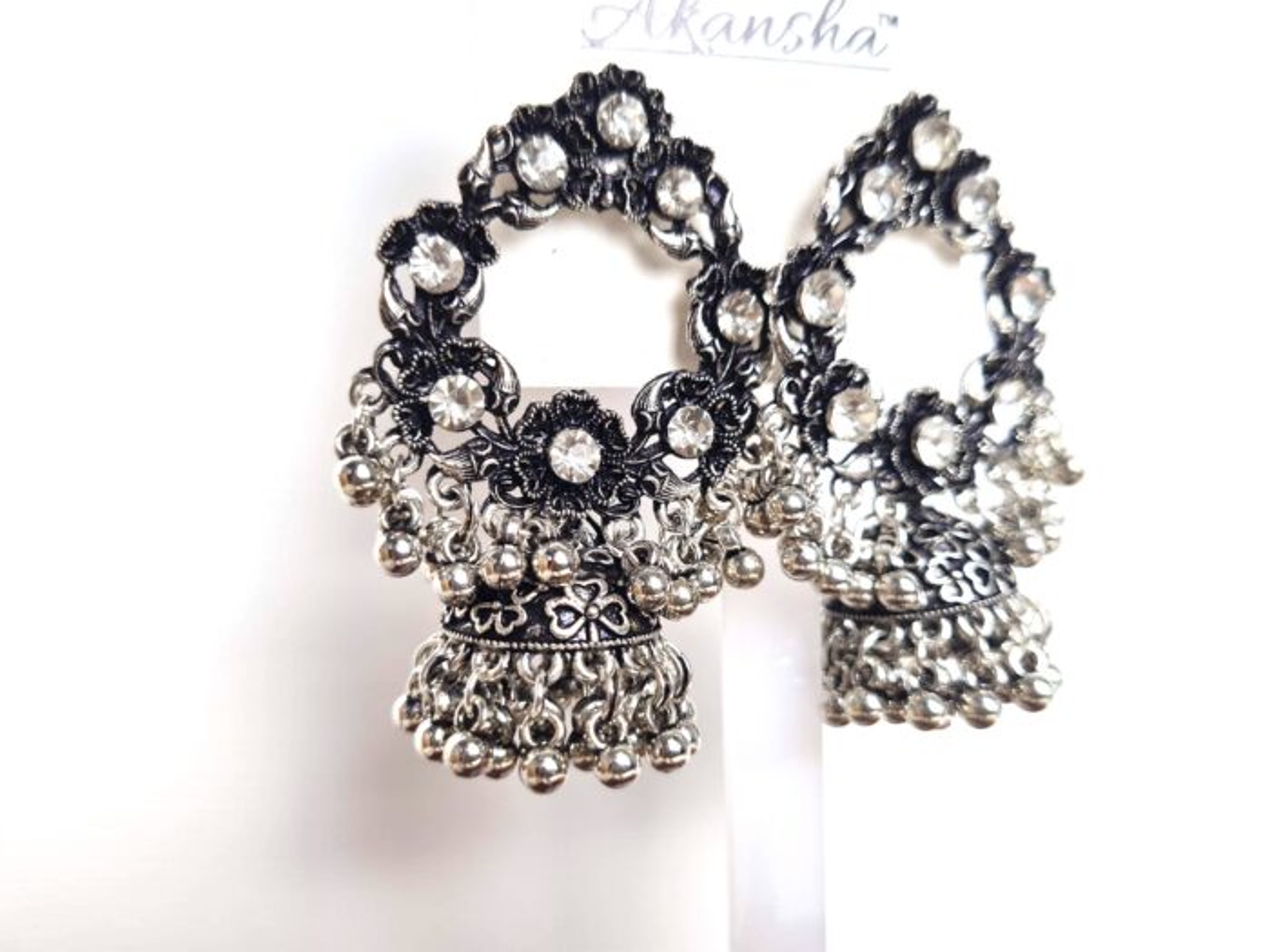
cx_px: 635
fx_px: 954
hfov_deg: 67.3
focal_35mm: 26
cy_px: 476
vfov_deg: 53.1
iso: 50
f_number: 1.8
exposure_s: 1/152
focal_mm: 5.4
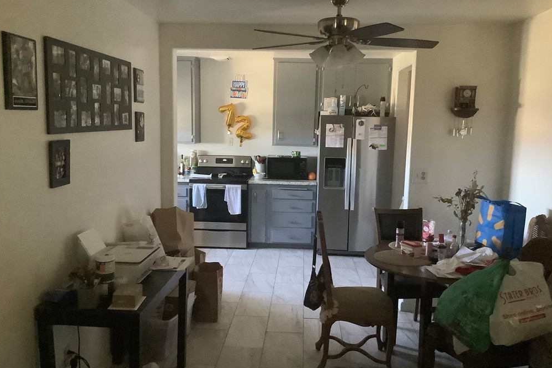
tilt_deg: -7.8
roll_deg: -0.5
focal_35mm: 33
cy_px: 185
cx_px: 275
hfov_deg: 57.2
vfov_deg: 40.0
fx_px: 506
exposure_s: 1/24
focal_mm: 3.3
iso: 800
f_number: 2.4
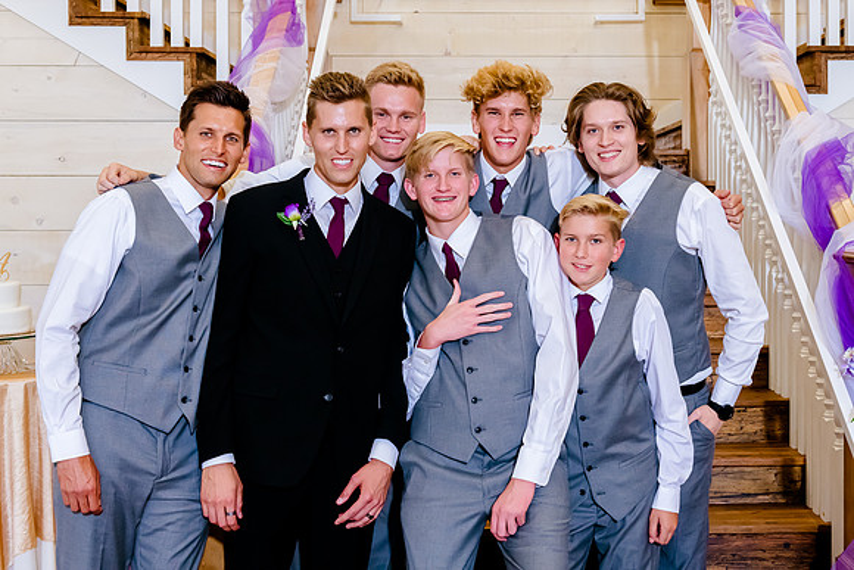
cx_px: 502
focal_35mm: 56
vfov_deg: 24.0
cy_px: 235
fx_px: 1340
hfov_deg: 35.3
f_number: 6.3
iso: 2500
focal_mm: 48
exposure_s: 1/200
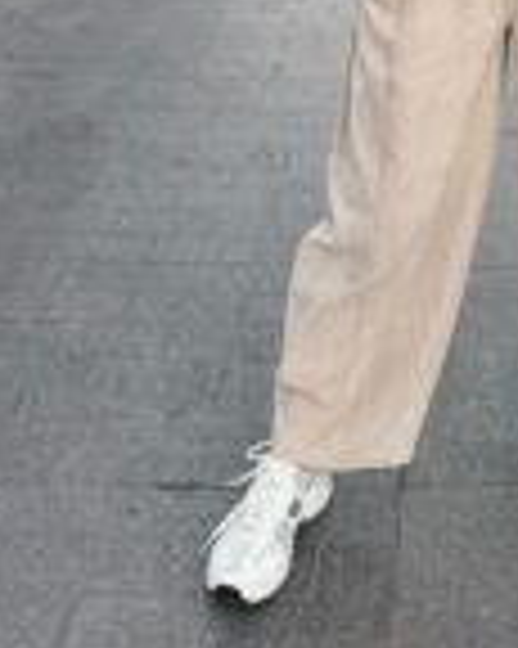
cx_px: 509
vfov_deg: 25.0
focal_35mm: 65
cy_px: -207
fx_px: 1247
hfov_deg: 22.6
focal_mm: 6.76
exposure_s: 1/121
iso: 200
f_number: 1.78
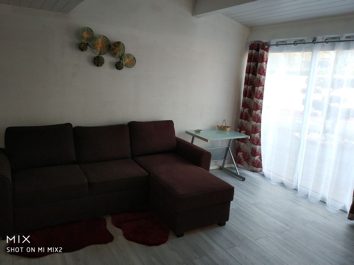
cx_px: 176
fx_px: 337
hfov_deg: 55.4
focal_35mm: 33
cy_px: 129
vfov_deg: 42.9
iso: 160
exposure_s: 1/50
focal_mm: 4.5
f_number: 2
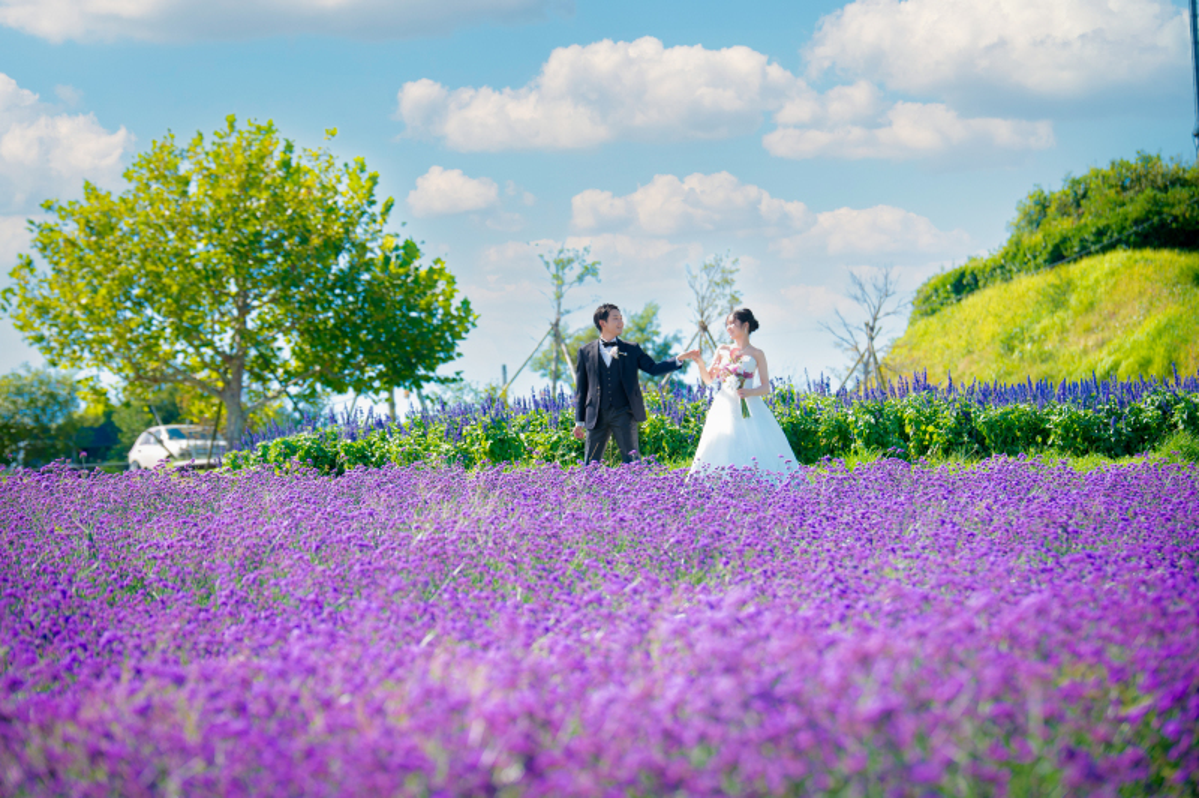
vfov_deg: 12.4
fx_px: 3661
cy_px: 399
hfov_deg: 18.6
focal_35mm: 110
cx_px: 600
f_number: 4
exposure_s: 1/250
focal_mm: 110
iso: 50
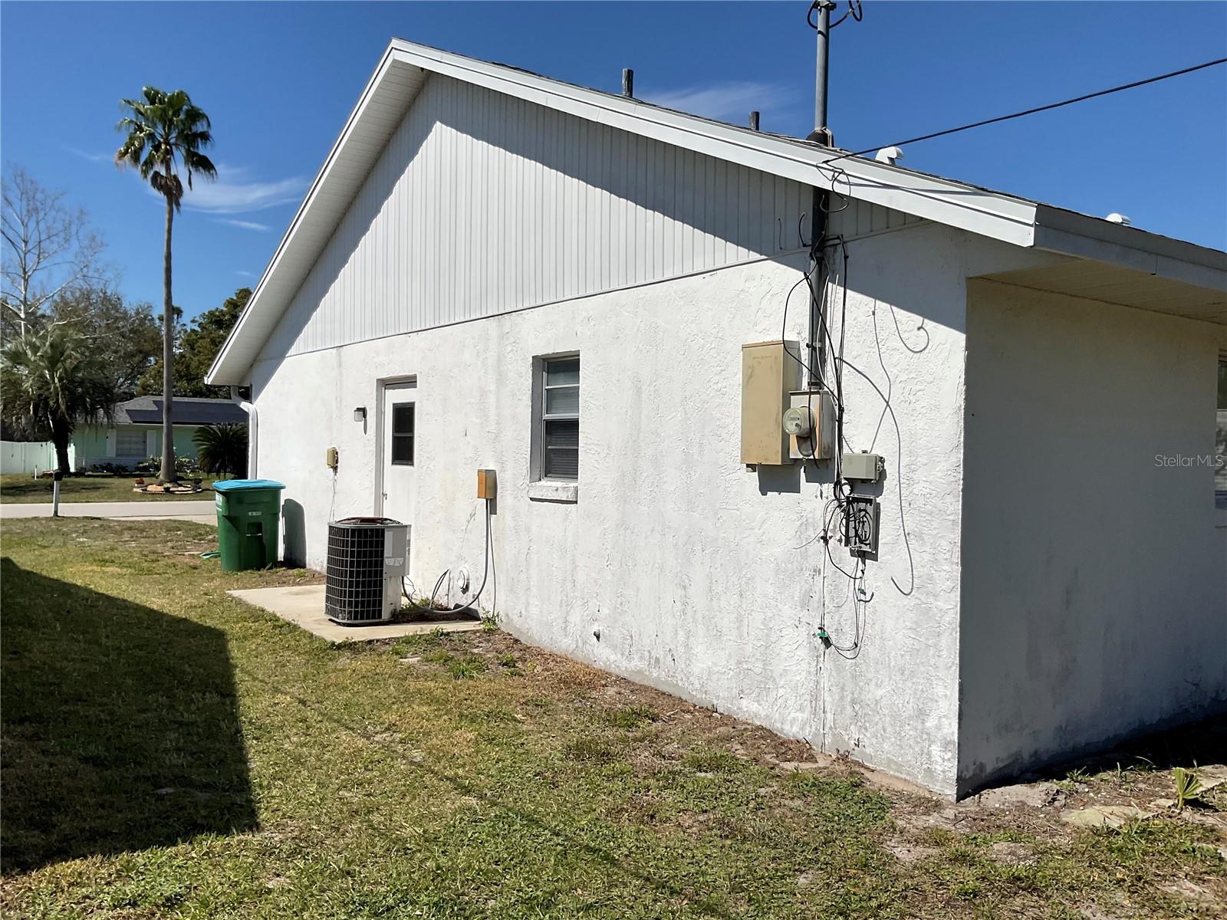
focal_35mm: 29
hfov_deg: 61.7
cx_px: 614
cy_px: 460
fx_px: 1028
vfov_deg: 48.2
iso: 16
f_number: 1.8
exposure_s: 1/5814
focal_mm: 3
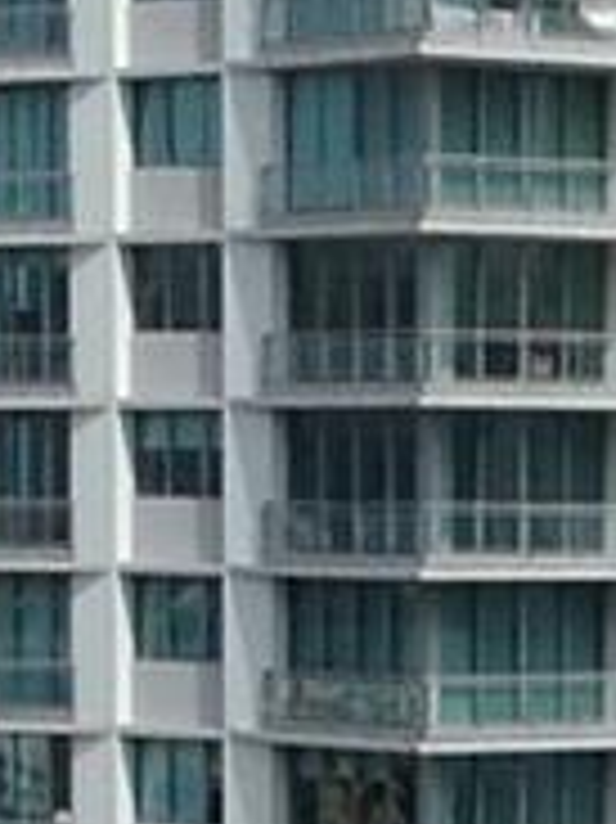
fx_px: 7245
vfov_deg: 6.4
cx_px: 872
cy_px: 1063
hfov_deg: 4.8
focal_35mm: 305
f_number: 2.4
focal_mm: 4.28
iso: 50
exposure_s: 1/3030
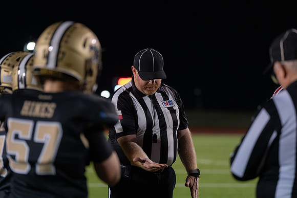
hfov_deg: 15.4
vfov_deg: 10.3
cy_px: 99
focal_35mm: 133
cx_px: 148
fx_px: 1097
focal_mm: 133
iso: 2500
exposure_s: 1/500
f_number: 2.8
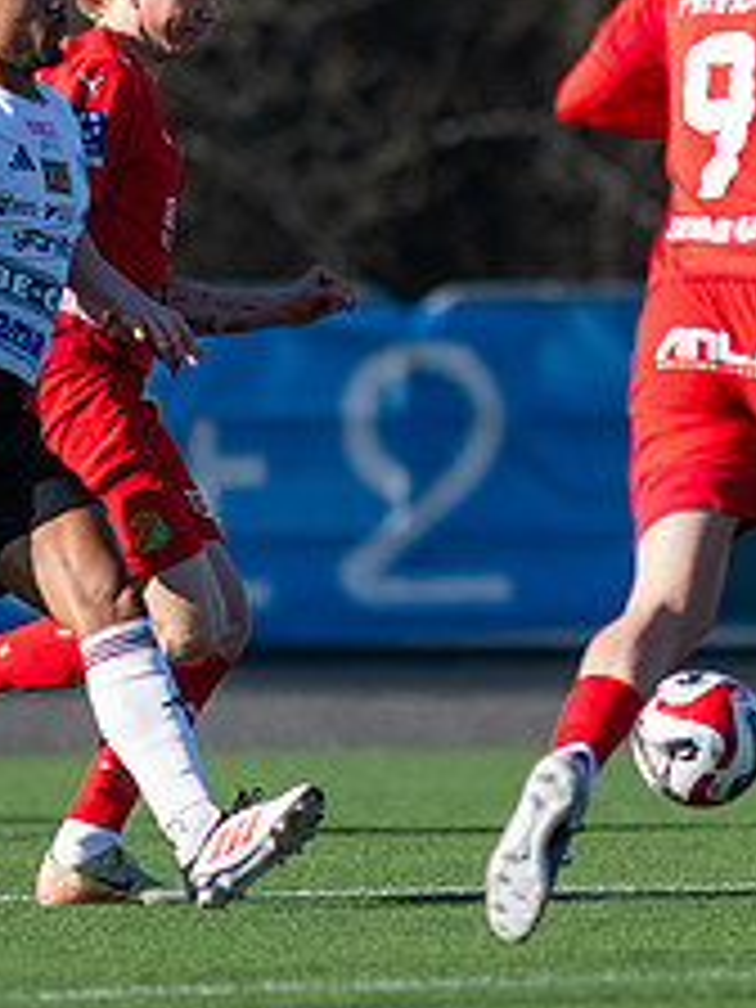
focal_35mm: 1492
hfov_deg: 1.0
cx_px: 495
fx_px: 43446
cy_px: 335
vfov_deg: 1.3
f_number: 3.2
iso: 140
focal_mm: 300
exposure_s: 1/1600
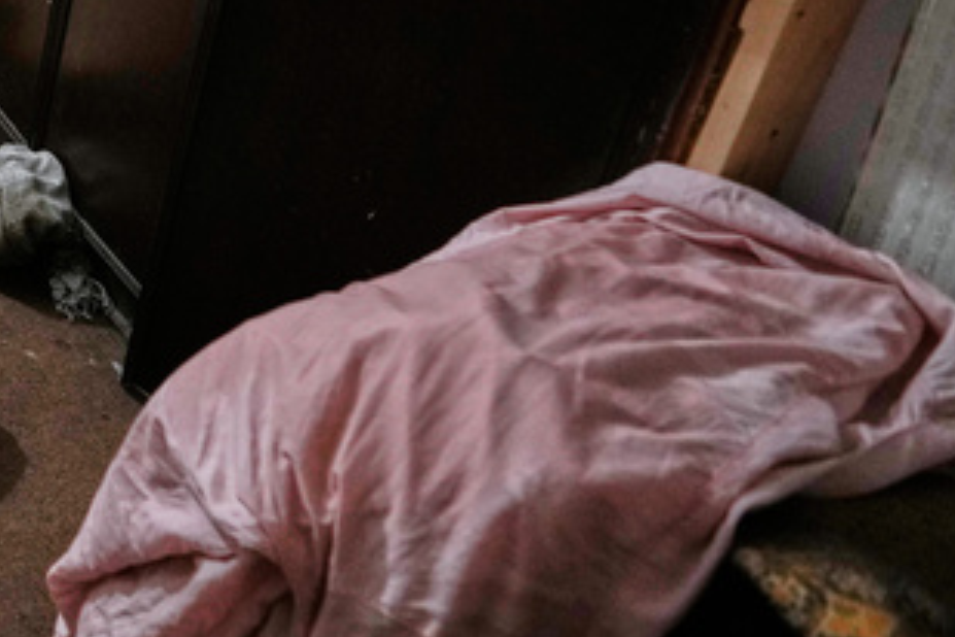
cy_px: -62
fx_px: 1406
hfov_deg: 25.5
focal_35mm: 53
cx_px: -556
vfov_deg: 23.9
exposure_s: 1/50
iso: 1250
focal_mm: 16
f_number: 2.8
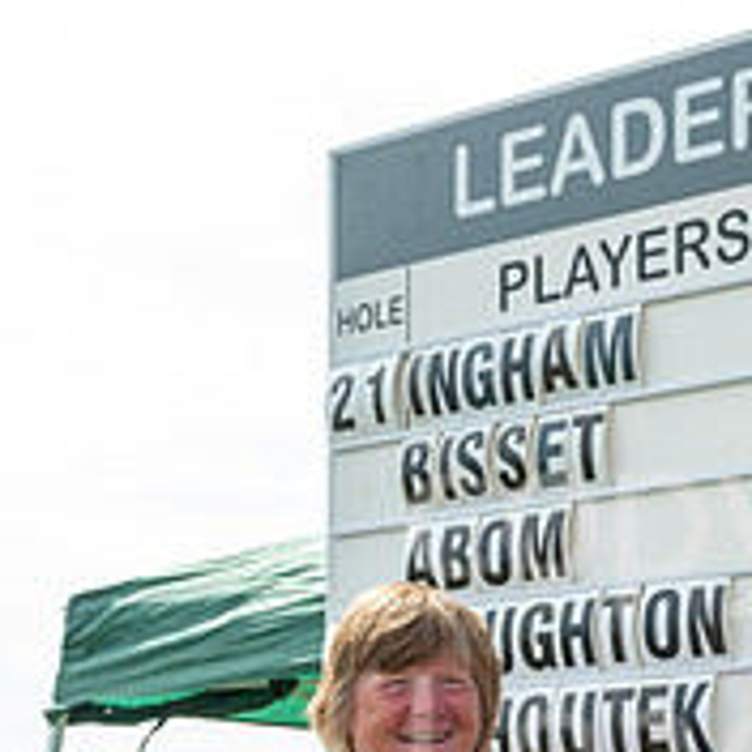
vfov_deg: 20.6
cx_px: 966
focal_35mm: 81
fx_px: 1991
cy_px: 786
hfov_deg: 19.8
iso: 125
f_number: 6.3
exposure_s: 1/250
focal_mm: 29
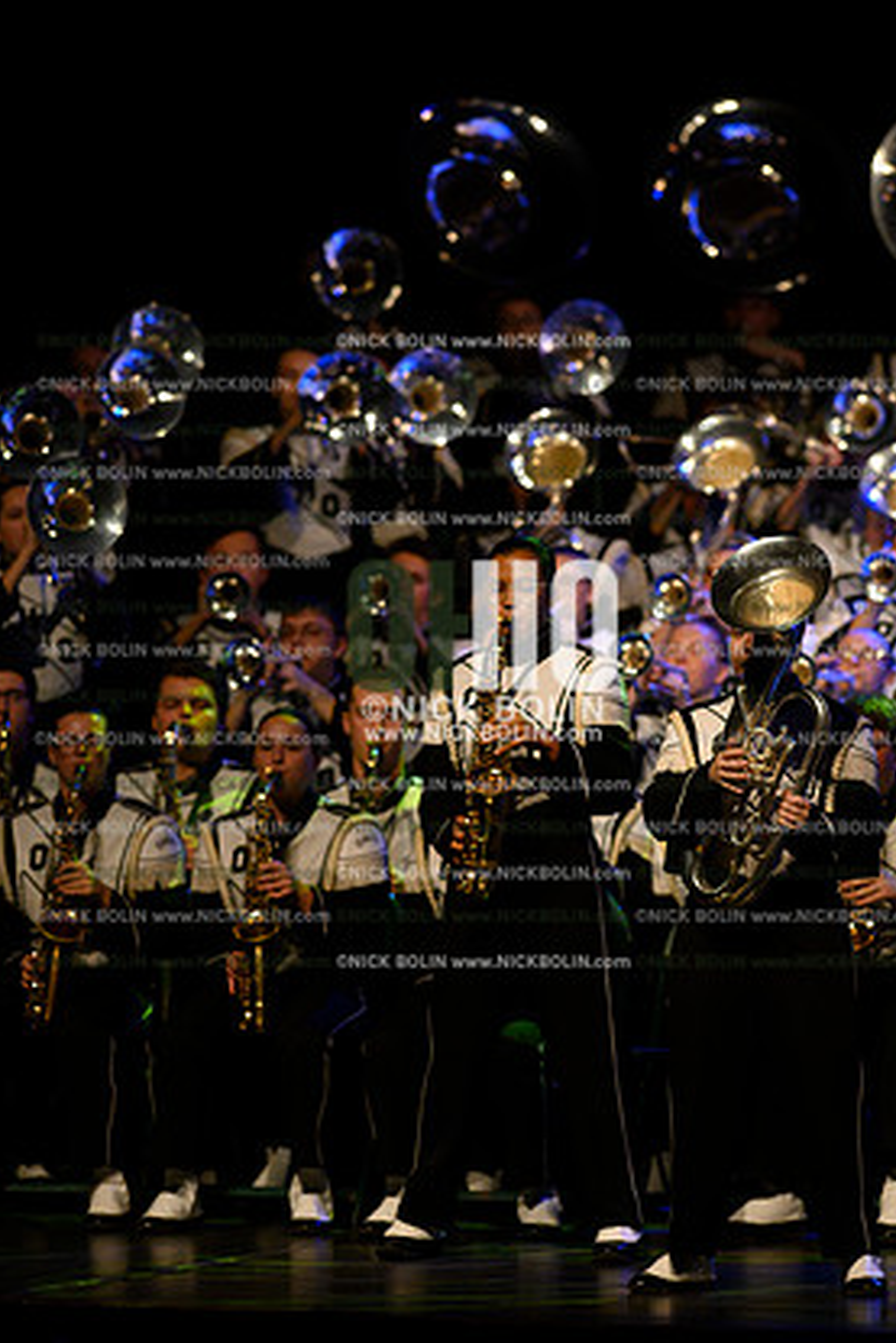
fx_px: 12122
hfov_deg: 4.2
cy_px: 650
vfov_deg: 6.3
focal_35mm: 325
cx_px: 482
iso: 5000
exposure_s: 1/500
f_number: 4
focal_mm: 300
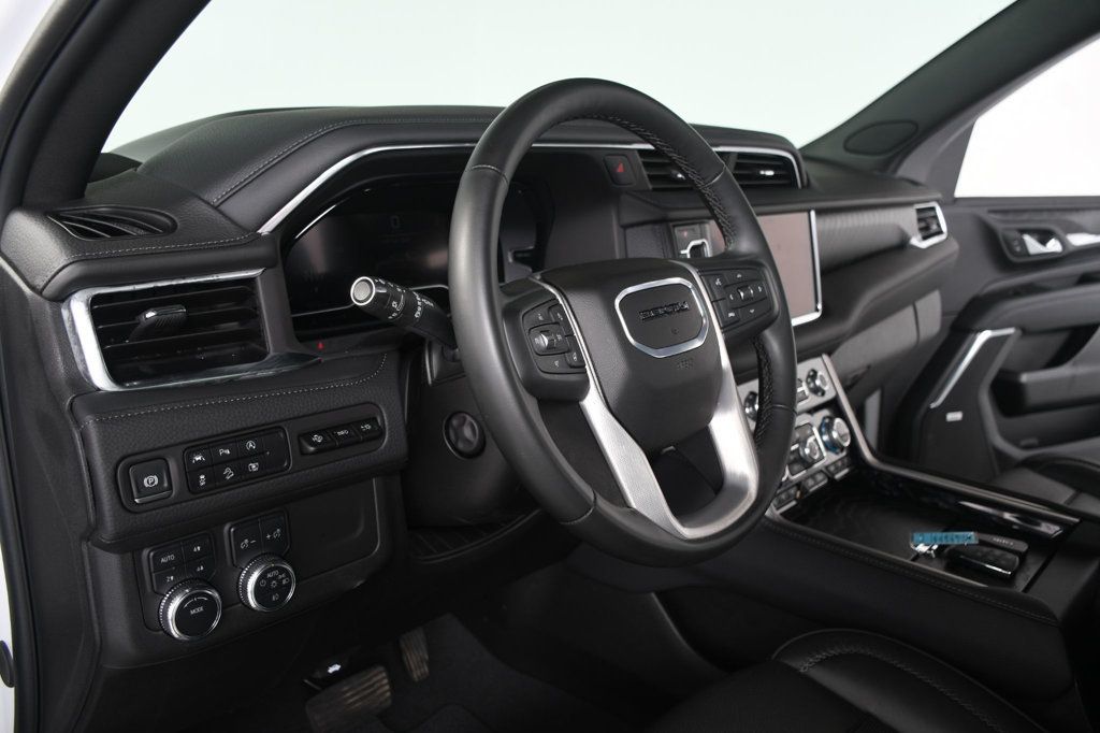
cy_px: 366
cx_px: 550
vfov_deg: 43.6
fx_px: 916
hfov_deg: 61.9
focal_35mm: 30
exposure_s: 1/160
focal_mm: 20
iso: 100
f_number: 3.5
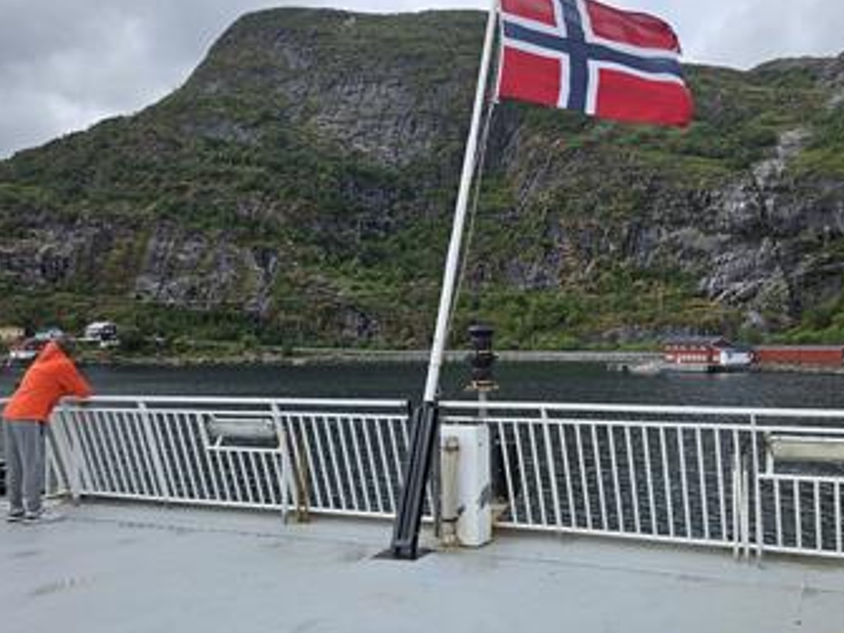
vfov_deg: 42.9
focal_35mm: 33
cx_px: 519
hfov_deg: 54.8
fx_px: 804
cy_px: 320
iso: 25
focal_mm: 5.4
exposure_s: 1/1663
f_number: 1.8
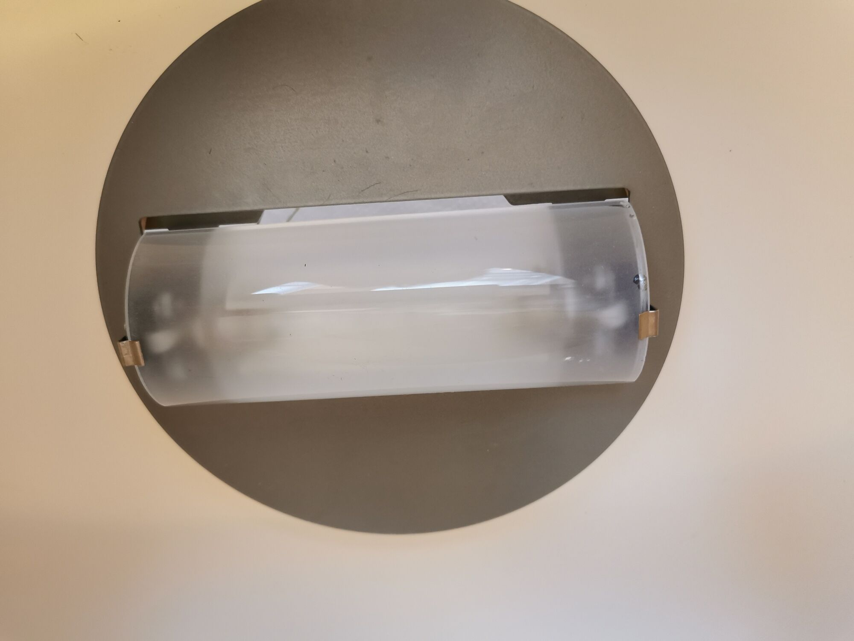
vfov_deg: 51.4
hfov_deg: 65.3
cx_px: 427
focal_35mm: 27
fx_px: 666
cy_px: 320
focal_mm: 5.56
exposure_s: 1/50
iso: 400
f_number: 1.6
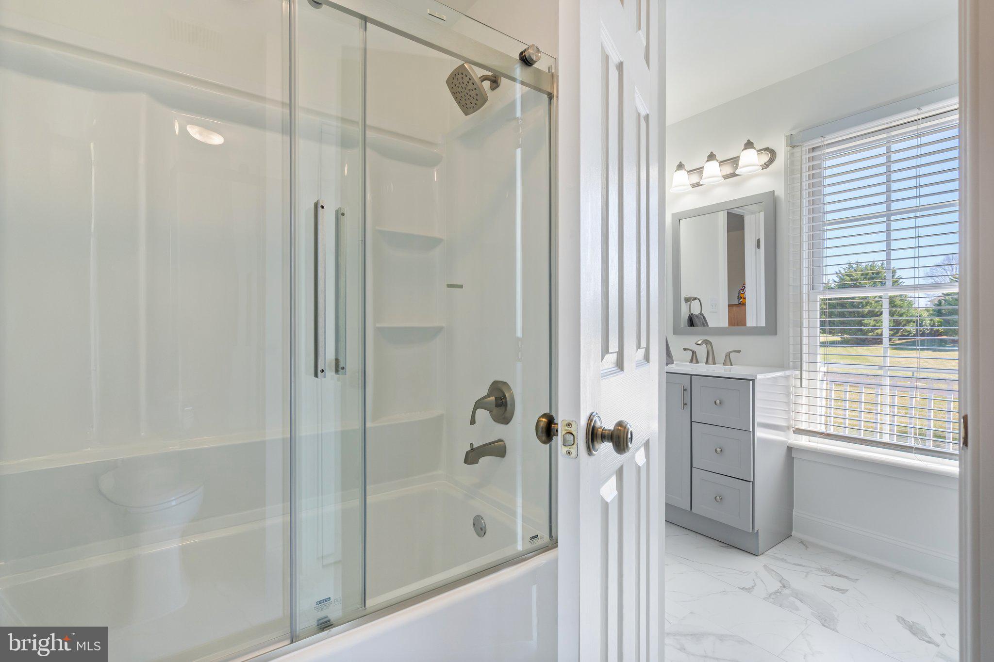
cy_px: 331
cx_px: 497
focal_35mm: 16
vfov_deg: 73.7
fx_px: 442
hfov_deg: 96.7
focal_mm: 16
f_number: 8
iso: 500
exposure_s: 1/20
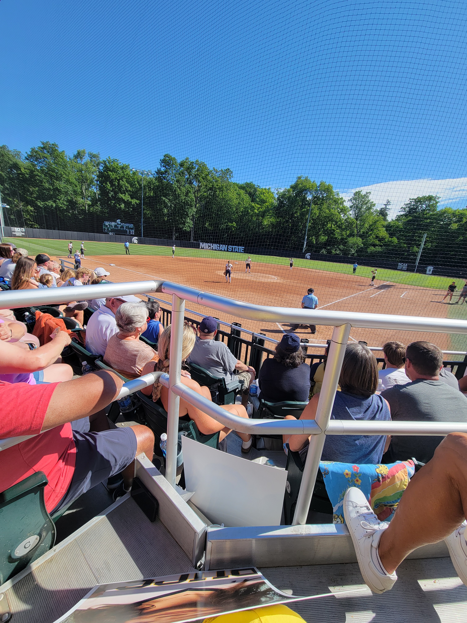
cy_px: 312
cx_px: 234
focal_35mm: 13
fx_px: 234
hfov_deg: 89.9
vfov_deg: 106.2
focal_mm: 2.2
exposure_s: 1/1148
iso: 50
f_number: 2.2
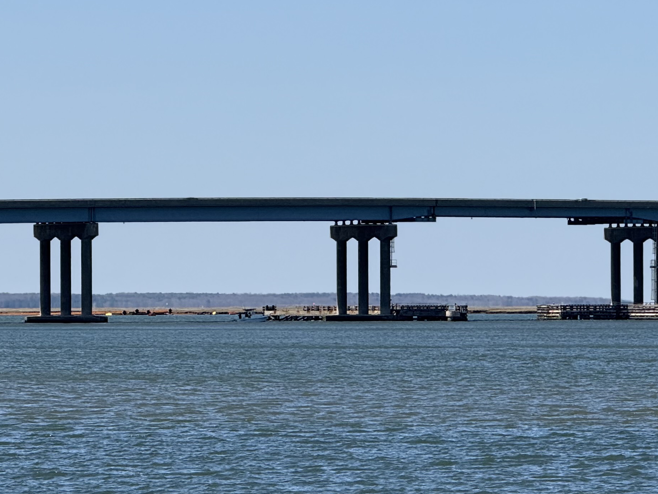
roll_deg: +0.2
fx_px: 4999
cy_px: 287
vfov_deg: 5.7
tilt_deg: +0.1
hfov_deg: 7.5
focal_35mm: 263
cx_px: 485
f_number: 2.8
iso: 50
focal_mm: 15.66
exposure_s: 1/1818
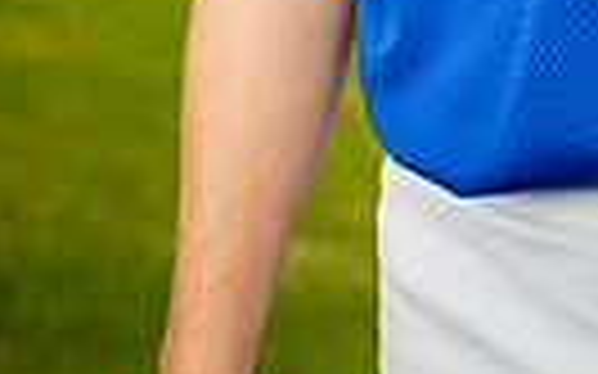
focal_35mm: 214
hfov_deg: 9.8
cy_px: -568
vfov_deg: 5.9
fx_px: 3486
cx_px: 558
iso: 200
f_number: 4
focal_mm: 62
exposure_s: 1/250
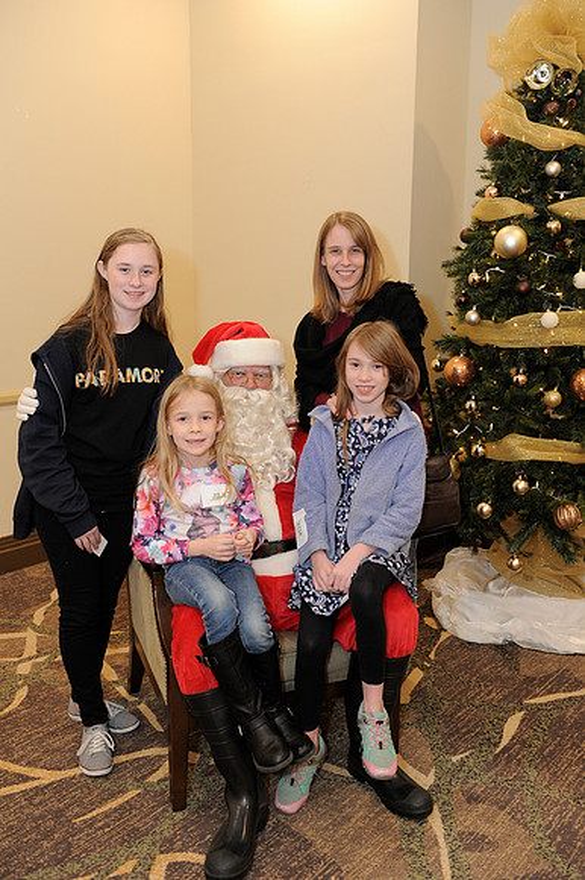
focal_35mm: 32
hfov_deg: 41.1
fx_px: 781
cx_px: 292
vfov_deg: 58.7
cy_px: 440
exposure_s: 1/100
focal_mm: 32
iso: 1600
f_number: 4
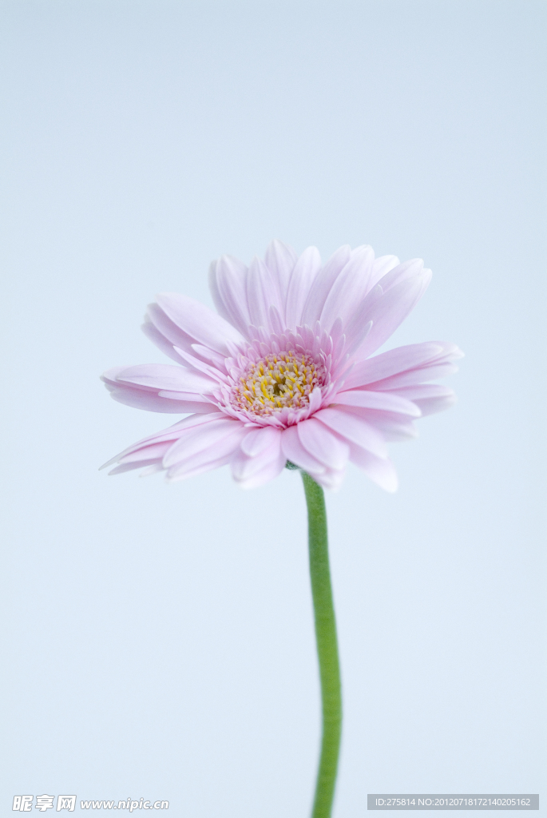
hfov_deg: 25.6
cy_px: 409
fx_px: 1205
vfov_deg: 37.5
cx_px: 274
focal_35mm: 53
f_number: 4.8
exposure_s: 1/90
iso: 400
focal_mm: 35
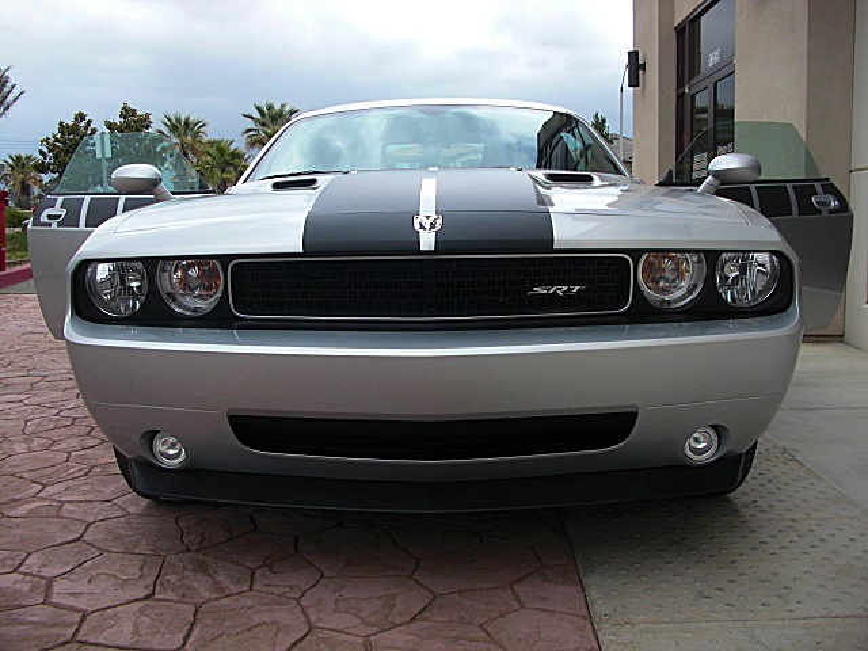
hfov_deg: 51.4
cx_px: 434
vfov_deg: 39.7
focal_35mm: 36
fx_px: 903
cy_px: 326
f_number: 2.8
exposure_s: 1/320
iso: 50
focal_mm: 6.3
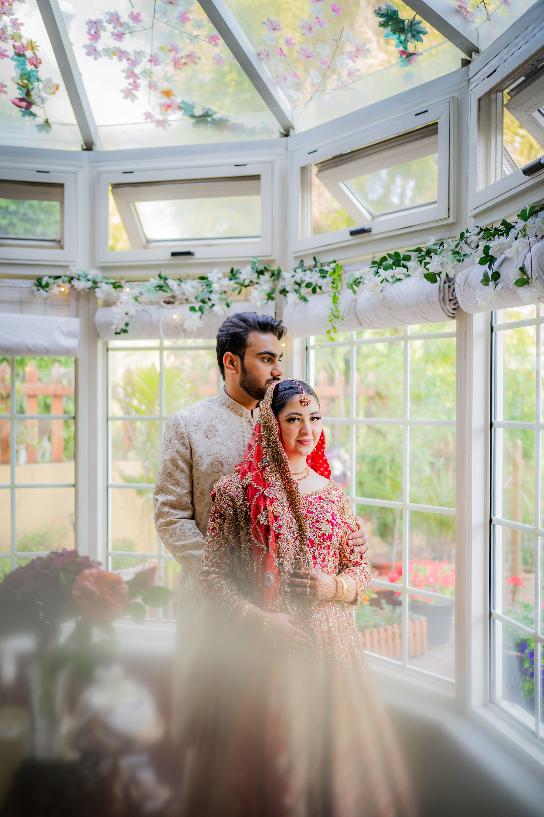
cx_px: 272
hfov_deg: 37.9
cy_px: 408
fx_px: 793
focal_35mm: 35
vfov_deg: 54.4
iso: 100
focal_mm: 35
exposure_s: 1/160
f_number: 1.4
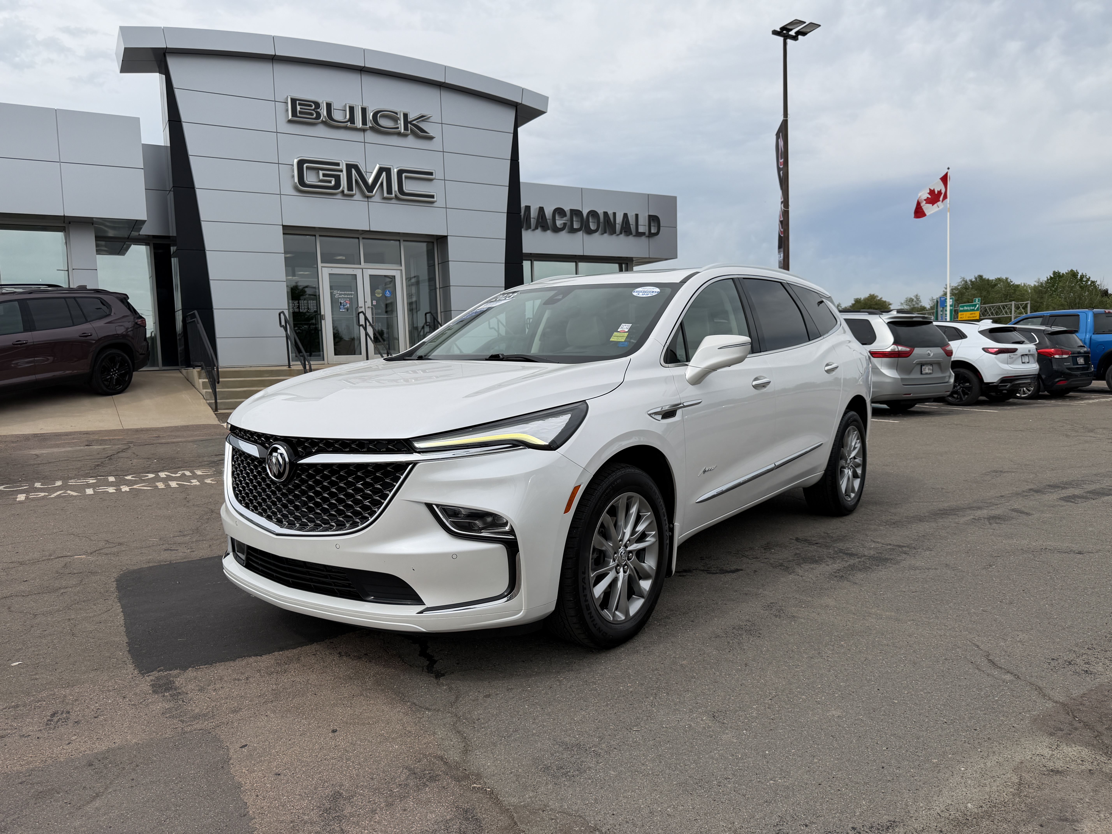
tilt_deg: -4.5
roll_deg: +2.1
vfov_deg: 56.8
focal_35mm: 24
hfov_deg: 71.6
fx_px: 771
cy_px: 417
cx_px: 556
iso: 80
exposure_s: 1/5319
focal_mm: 6.76
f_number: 1.78
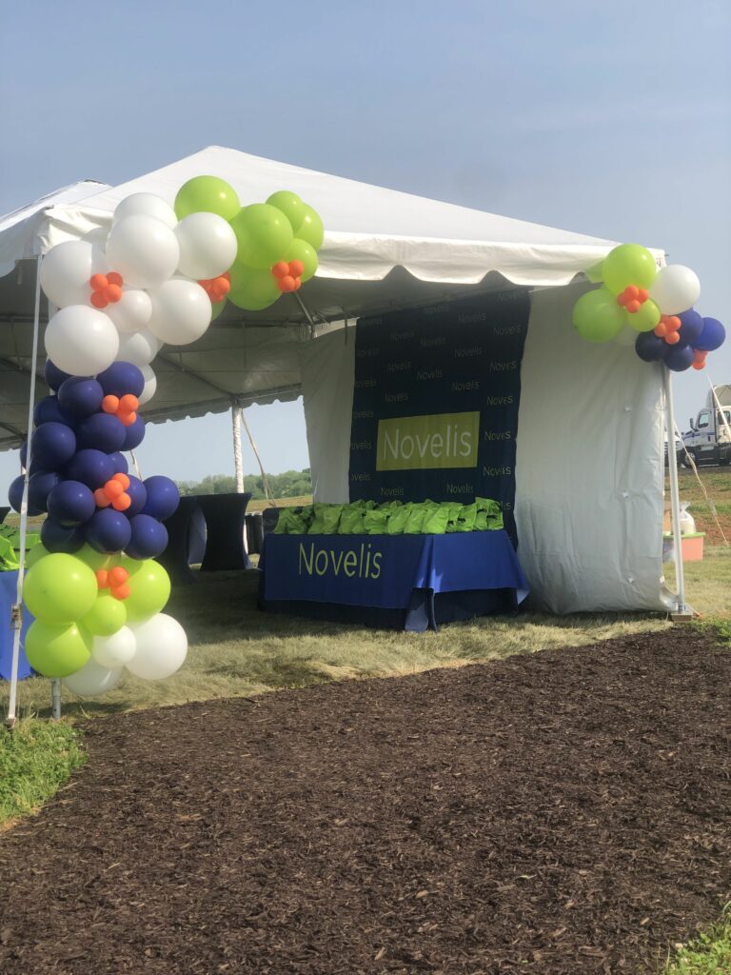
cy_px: 488
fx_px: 1464
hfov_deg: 28.0
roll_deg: +2.4
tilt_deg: +1.3
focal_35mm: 52
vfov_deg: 36.8
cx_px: 366
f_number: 2.4
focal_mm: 6
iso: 16
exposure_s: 1/923
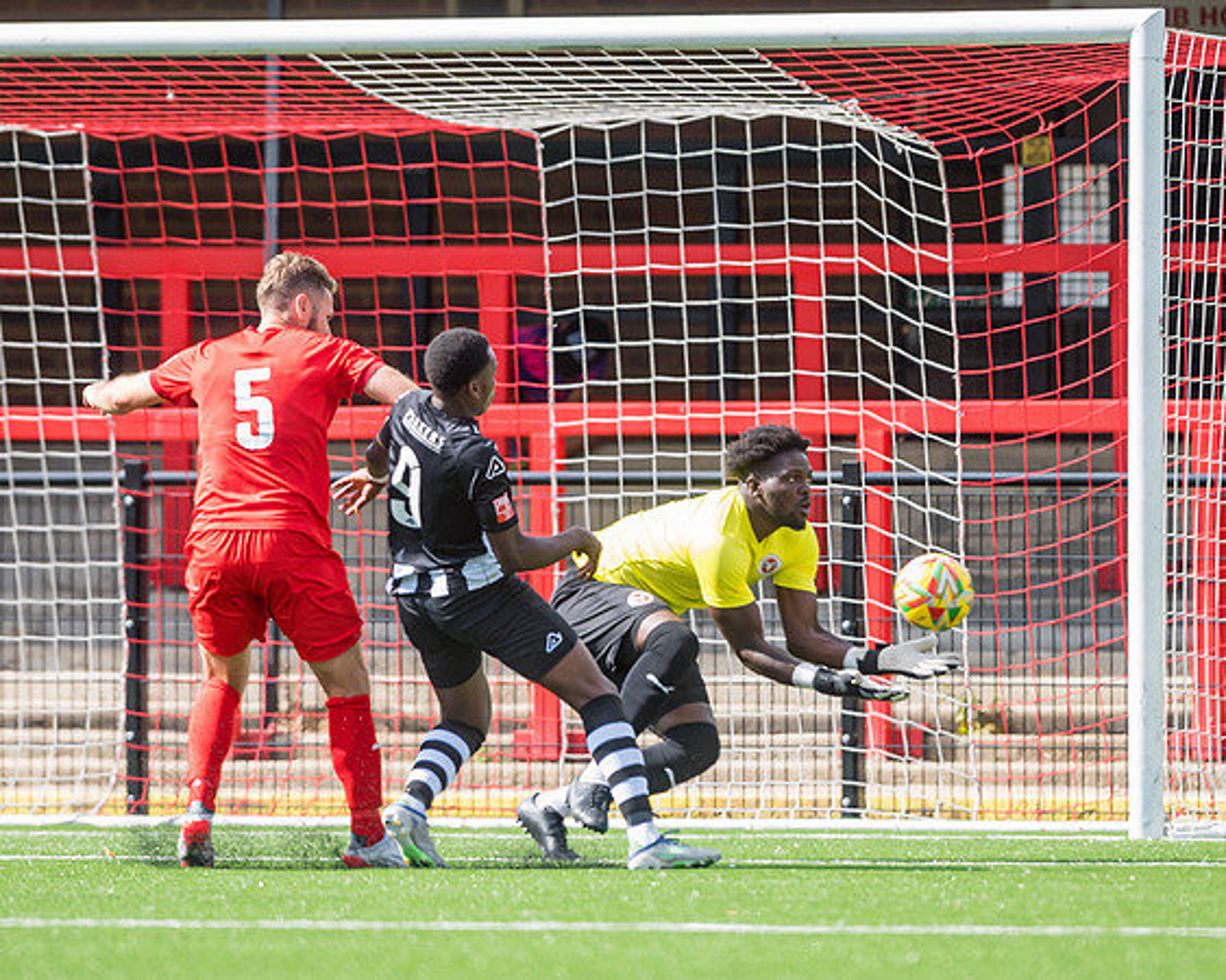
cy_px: 542
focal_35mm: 716
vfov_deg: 2.2
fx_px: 25961
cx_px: 506
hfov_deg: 2.7
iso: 400
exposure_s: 1/2000
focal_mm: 400
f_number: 4
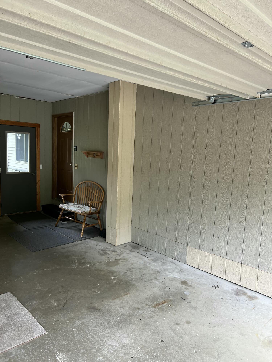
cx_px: 136
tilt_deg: -3.9
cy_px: 181
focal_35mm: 26
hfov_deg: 53.1
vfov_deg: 67.3
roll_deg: -3.0
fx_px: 272
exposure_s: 1/121
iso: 64
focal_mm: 5.7
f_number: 1.5
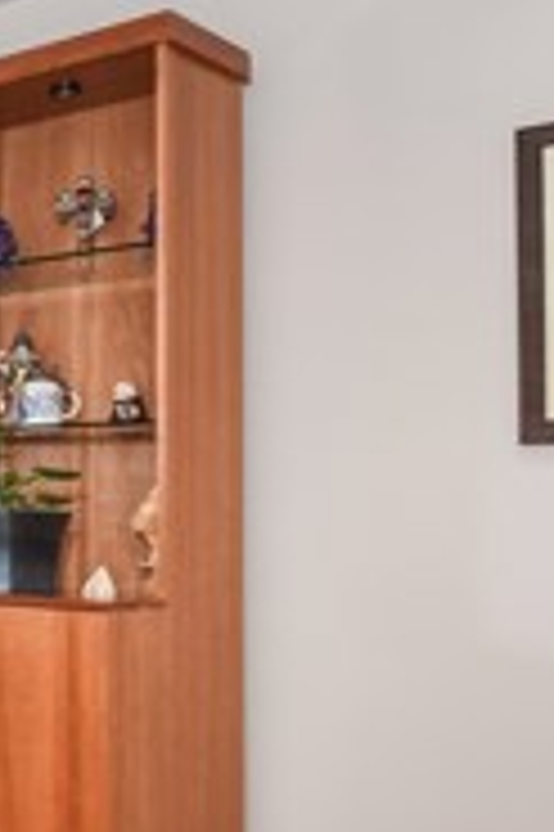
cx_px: -531
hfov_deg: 18.2
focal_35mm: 52
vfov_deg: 38.2
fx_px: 1202
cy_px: 407
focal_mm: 10
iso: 320
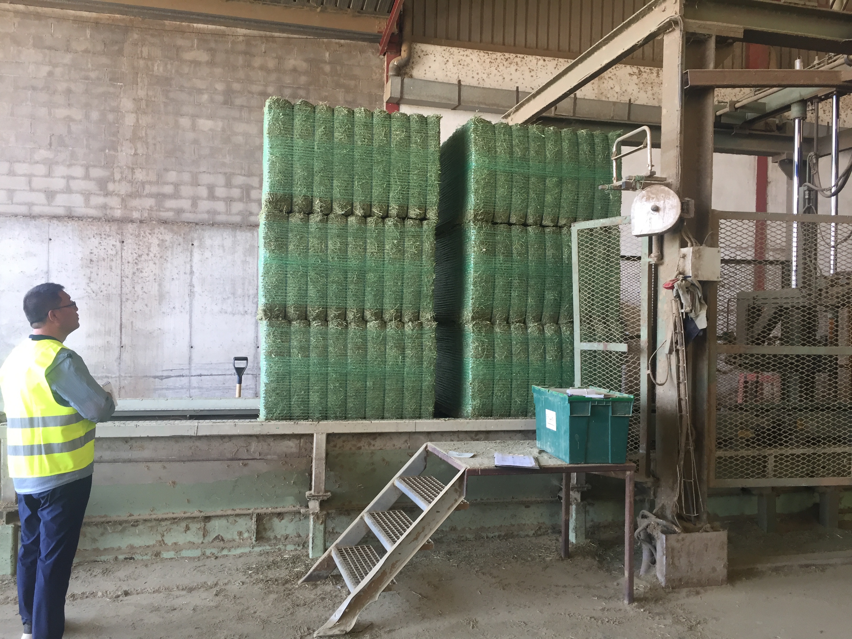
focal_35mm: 29
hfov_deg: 61.7
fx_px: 714
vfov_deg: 48.2
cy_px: 320
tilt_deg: +1.0
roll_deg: -2.4
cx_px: 426
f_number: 2.2
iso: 32
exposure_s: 1/33
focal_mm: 4.15
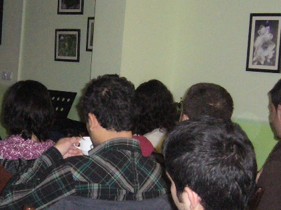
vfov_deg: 17.3
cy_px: 145
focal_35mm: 85
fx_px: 690
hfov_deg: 22.9
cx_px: 98
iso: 400
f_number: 2.8
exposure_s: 1/30
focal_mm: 5.8
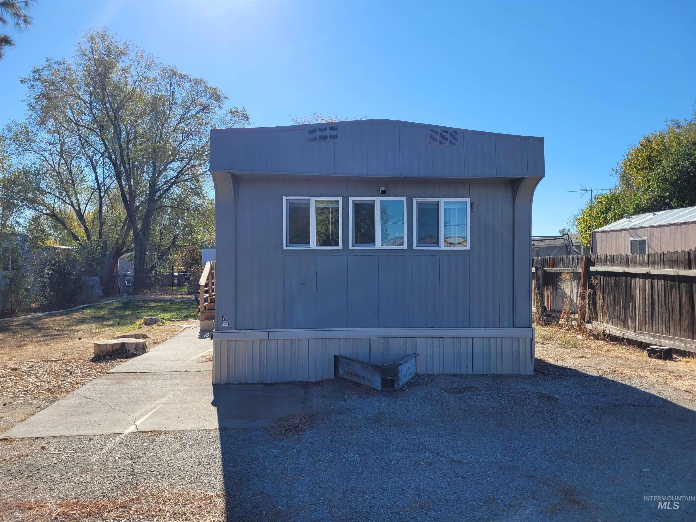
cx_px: 348
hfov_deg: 67.3
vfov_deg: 53.1
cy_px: 261
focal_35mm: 26
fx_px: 523
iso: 40
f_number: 1.8
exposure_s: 1/1889
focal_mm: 5.4
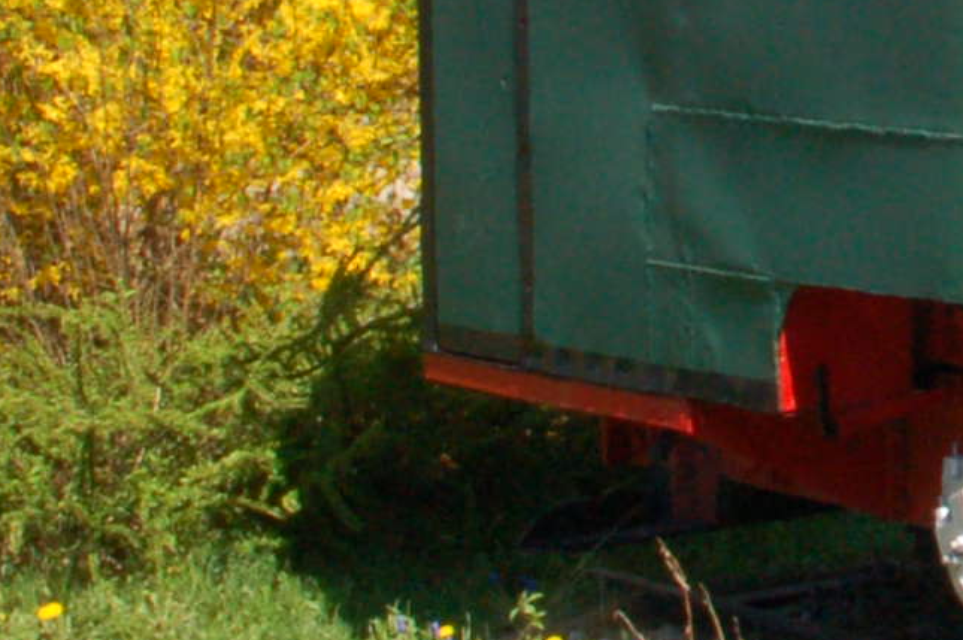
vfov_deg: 8.8
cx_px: 1635
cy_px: -185
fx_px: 4116
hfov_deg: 12.4
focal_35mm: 154
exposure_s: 1/60
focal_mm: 22
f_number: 22
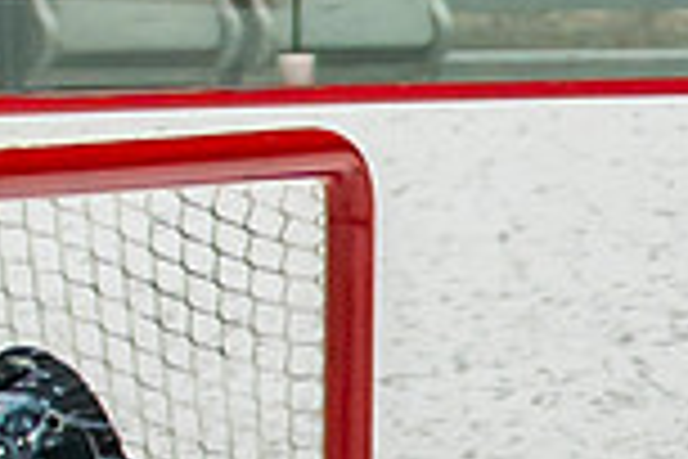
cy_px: 729
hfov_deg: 2.7
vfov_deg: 1.8
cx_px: 1955
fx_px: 14695
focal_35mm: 769
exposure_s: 1/640
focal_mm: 70
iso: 800
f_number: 3.2
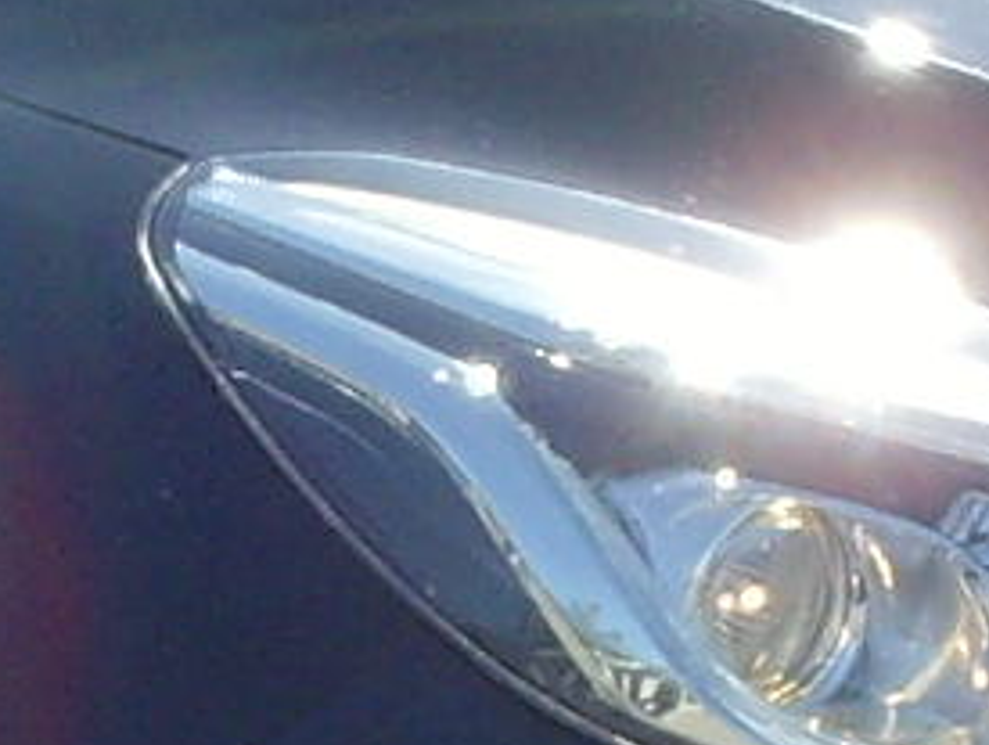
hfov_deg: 6.8
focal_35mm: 290
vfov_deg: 5.1
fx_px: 8296
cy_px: 680
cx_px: 209
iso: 80
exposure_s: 1/180
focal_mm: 6.6
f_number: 6.3
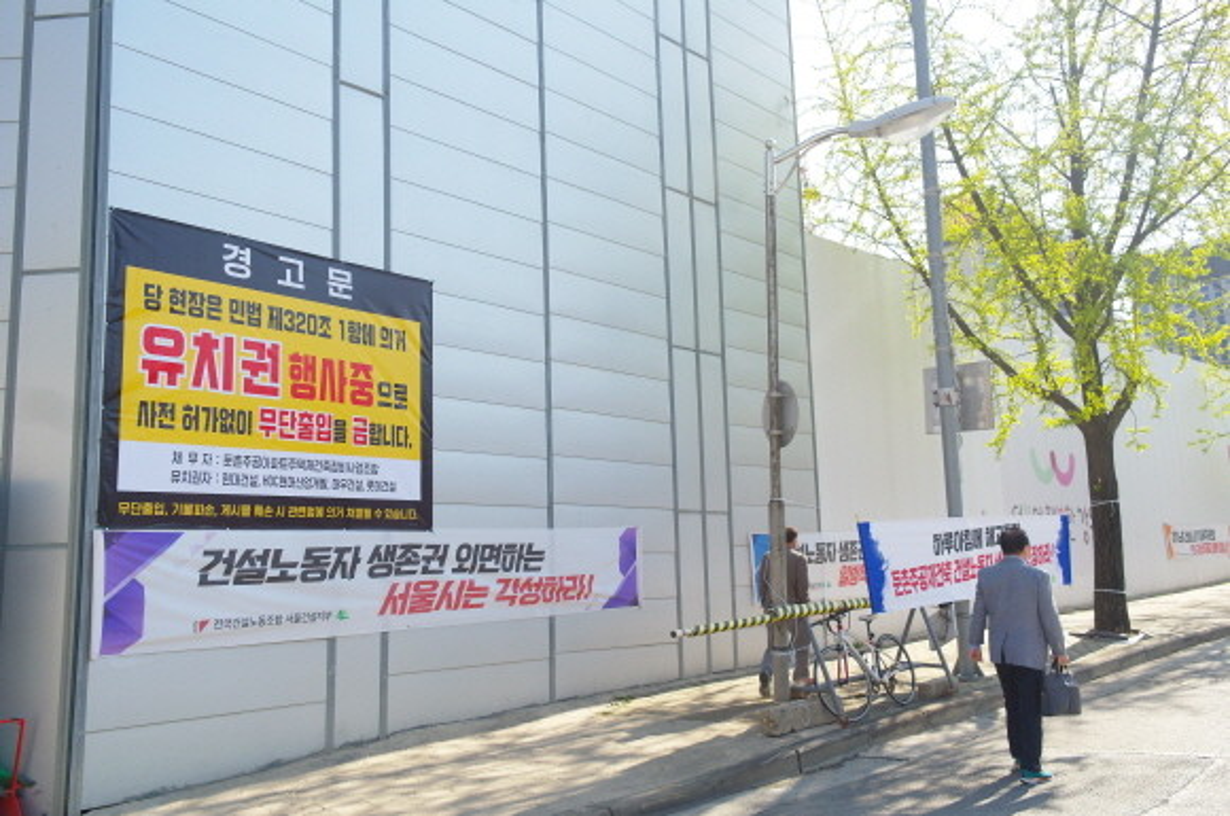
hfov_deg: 63.7
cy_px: 408
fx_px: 989
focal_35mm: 29
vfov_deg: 44.8
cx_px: 615
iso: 200
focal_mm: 19
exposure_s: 1/320
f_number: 4.5
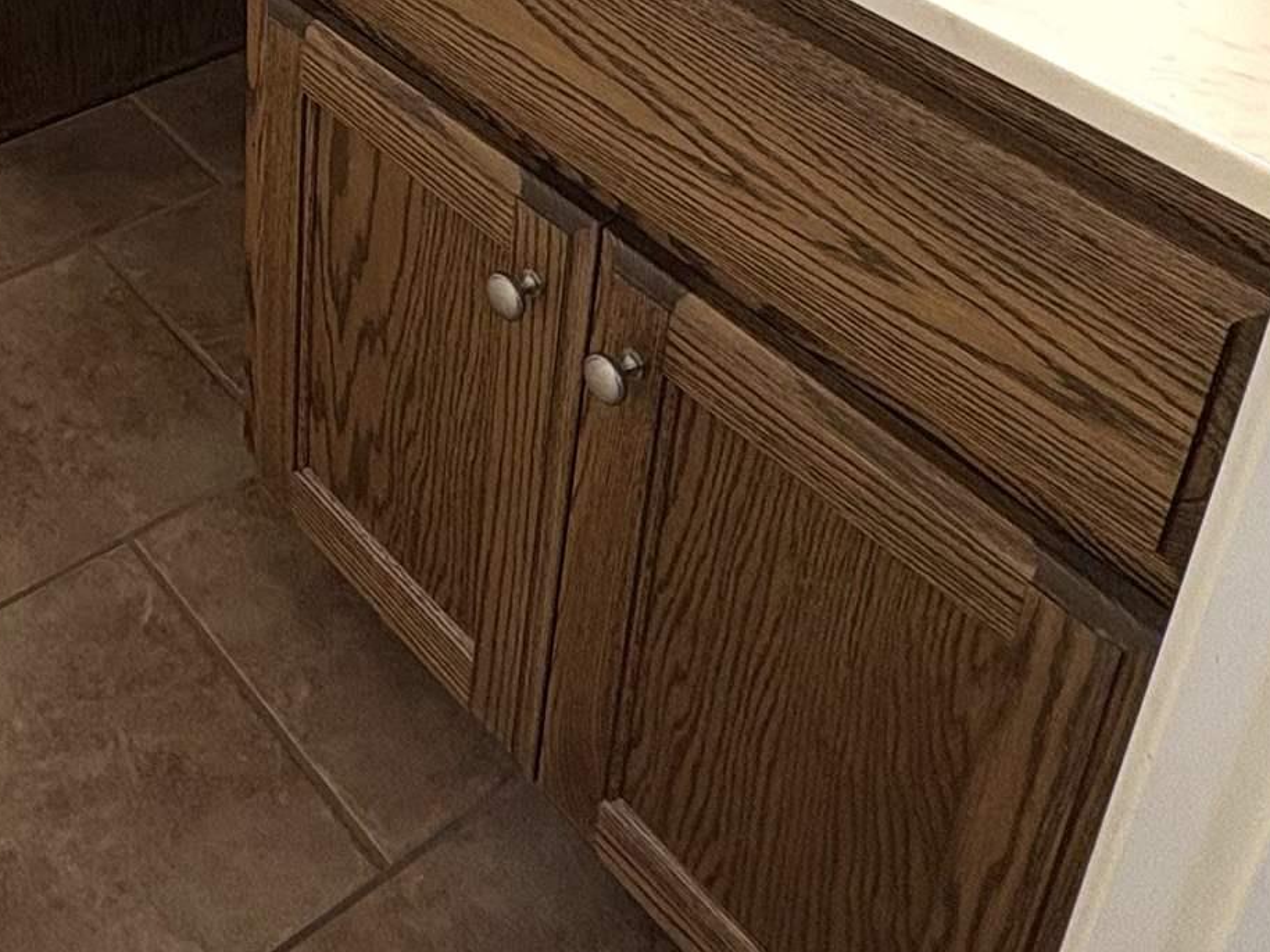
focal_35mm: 47
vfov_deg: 27.1
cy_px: -203
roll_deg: +2.3
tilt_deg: -24.4
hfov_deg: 37.8
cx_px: 135
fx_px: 1724
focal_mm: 2.22
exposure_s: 1/60
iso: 125
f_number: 2.2
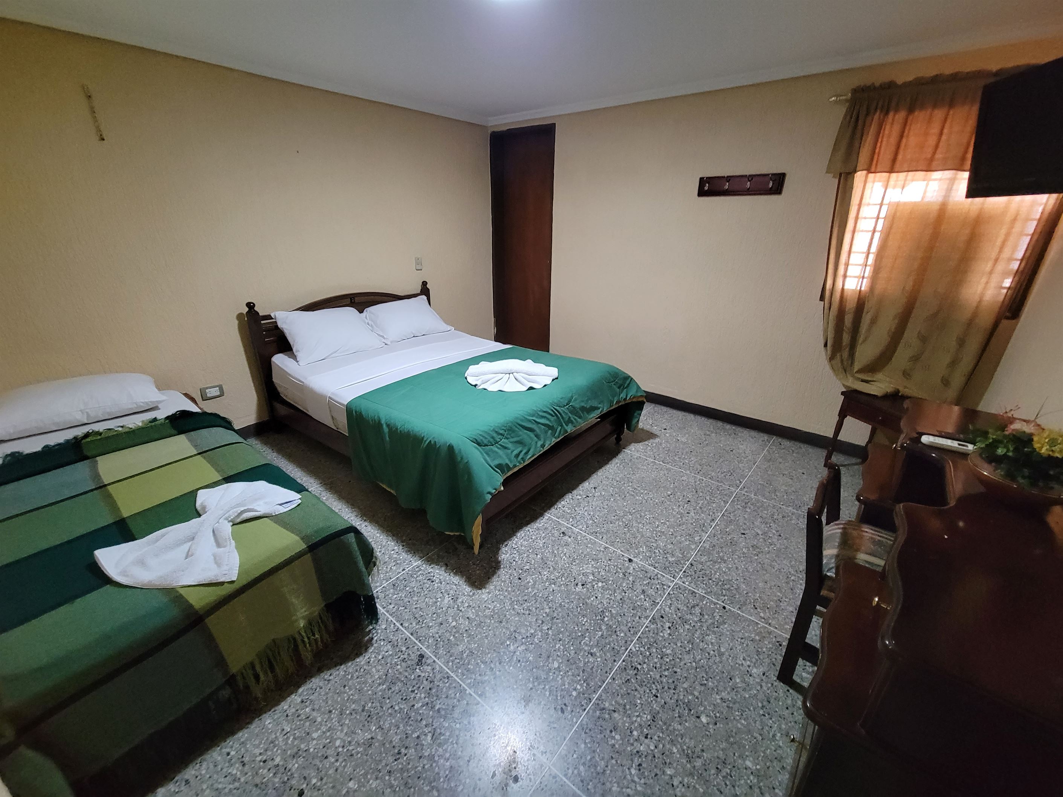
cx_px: 532
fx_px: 399
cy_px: 398
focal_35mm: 13
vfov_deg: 89.9
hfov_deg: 106.2
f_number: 2.2
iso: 800
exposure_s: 1/24
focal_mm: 2.2
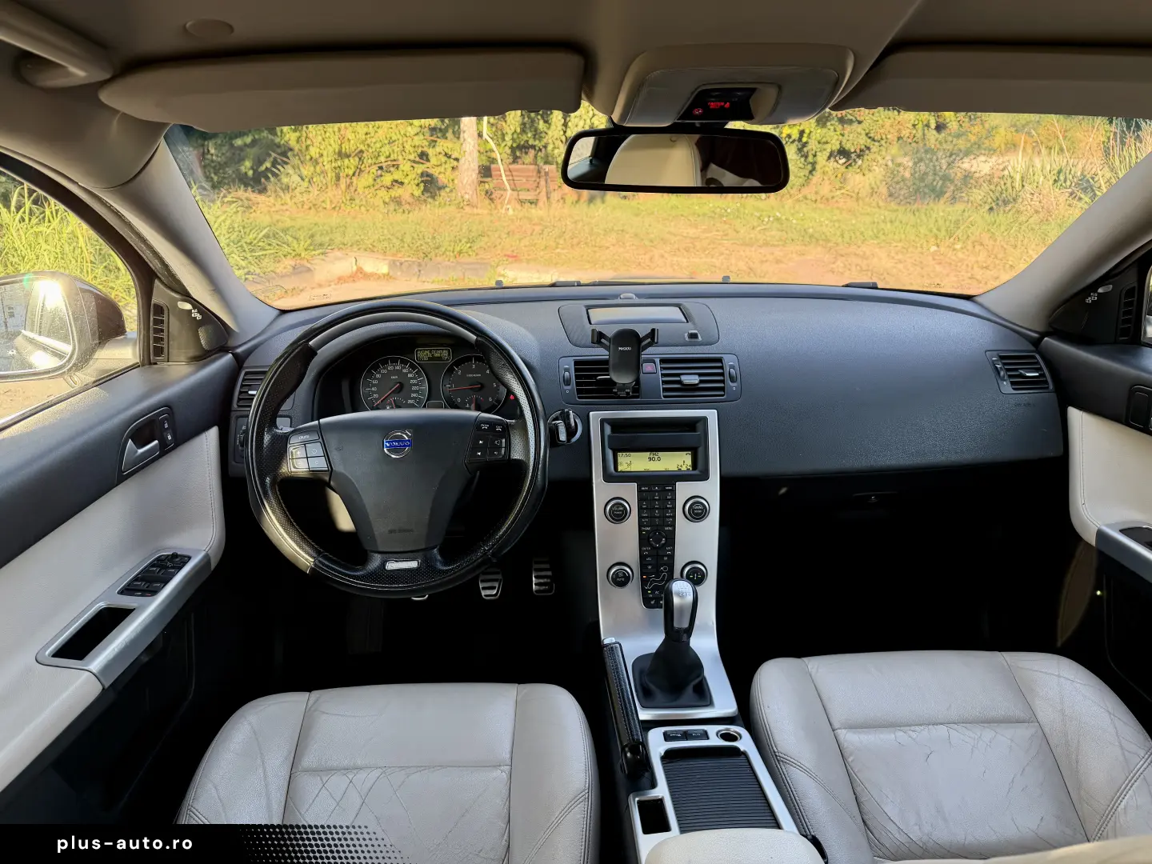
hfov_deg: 71.6
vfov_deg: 56.8
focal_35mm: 24
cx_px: 576
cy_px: 432
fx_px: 799
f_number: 1.78
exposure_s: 1/234
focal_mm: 6.76
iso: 80
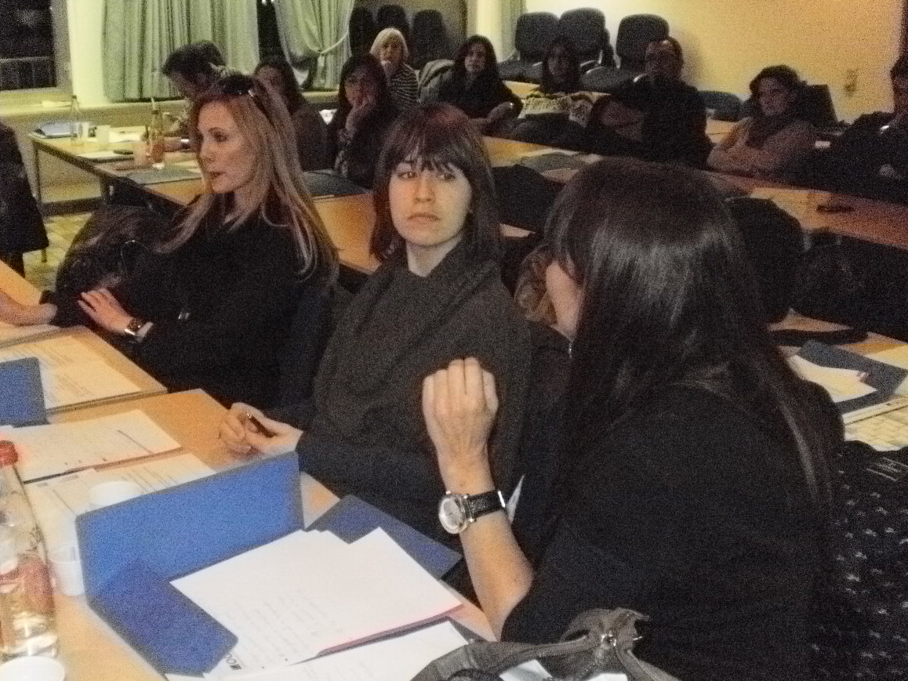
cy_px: 369
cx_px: 437
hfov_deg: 44.8
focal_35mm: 42
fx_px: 1102
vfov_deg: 34.3
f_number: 3.1
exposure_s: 1/80
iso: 1600
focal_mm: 6.3
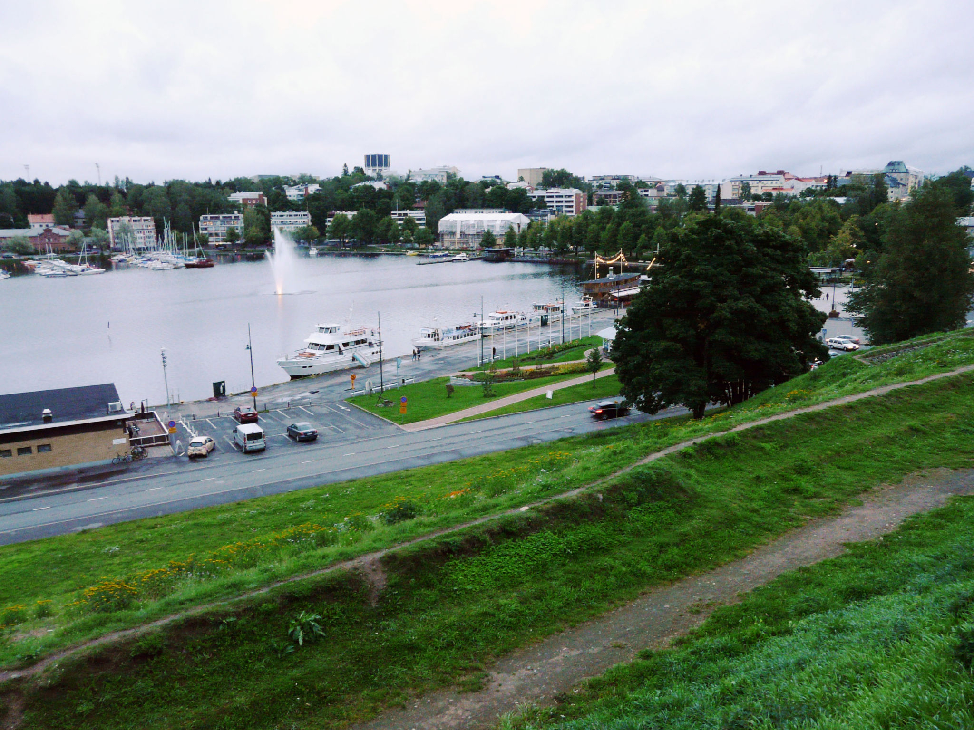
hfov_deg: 63.4
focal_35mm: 28
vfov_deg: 49.7
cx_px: 487
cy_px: 365
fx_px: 788
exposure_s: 1/20
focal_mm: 4.6
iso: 200
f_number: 2.8
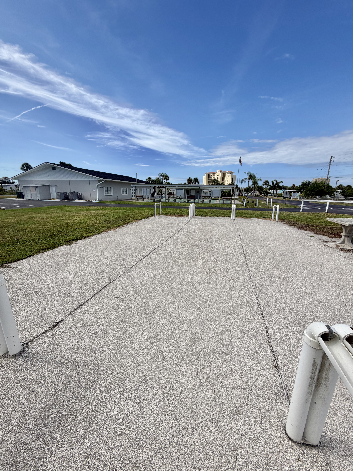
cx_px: 176
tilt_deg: -11.4
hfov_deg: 85.7
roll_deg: -0.7
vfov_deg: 102.1
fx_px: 190
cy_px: 236
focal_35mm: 14
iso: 20
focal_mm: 2.22
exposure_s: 1/1259
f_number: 2.2
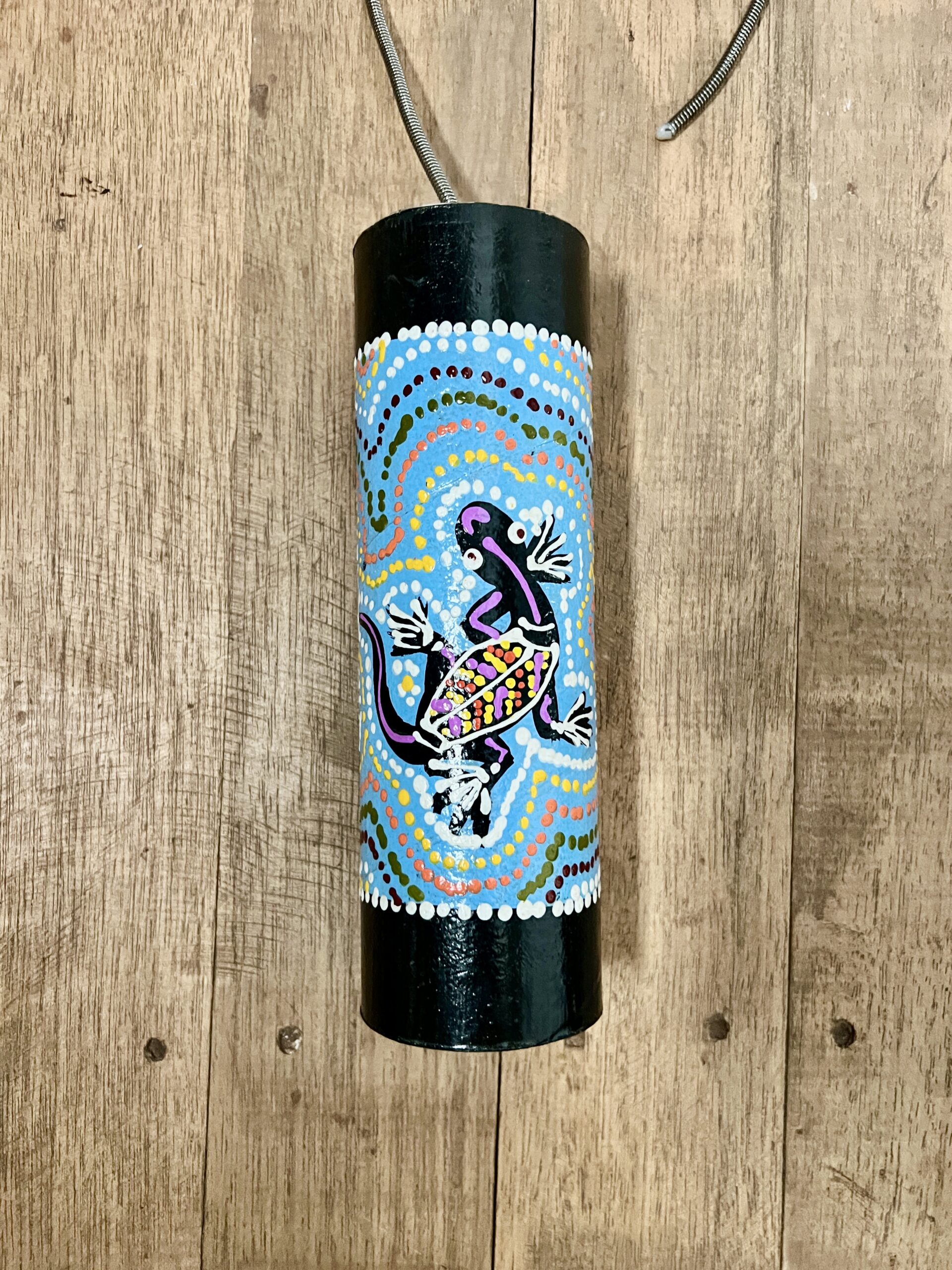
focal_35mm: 26
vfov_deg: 67.3
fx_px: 953
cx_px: 476
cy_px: 635
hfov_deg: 53.1
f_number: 1.5
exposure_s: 1/45
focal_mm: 5.7
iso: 500
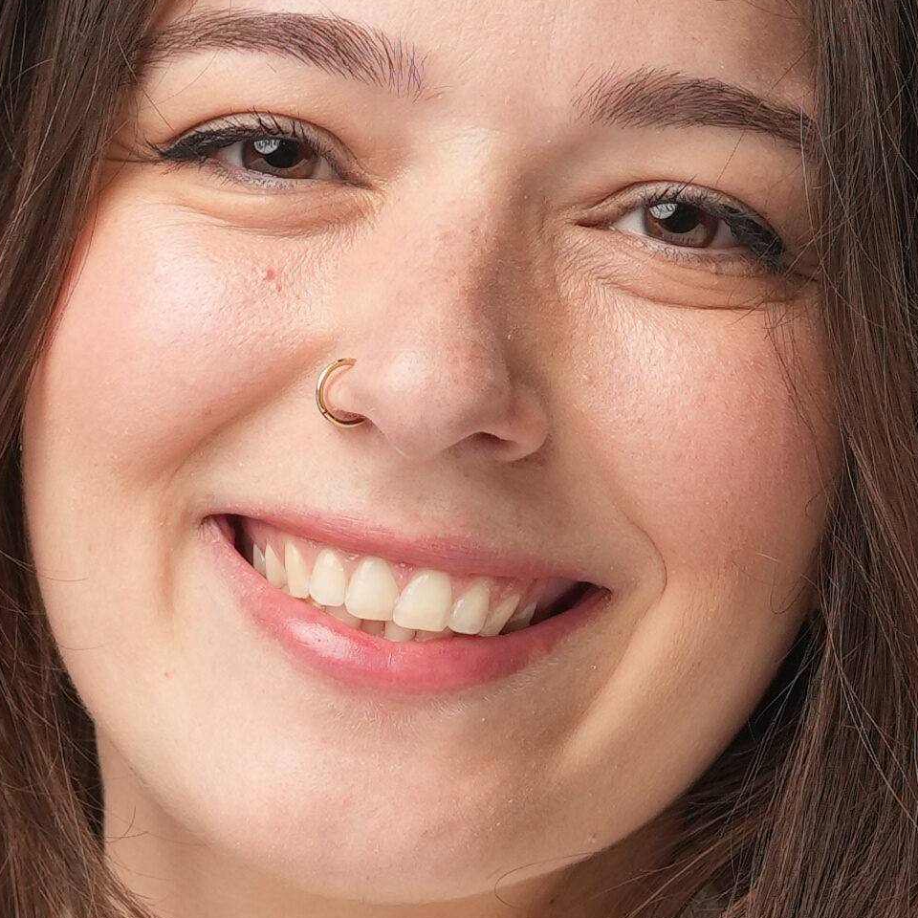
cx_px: 419
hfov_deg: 5.7
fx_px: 9181
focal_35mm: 306
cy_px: 924
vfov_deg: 5.7
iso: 200
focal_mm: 50.2
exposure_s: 1/250
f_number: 7.1
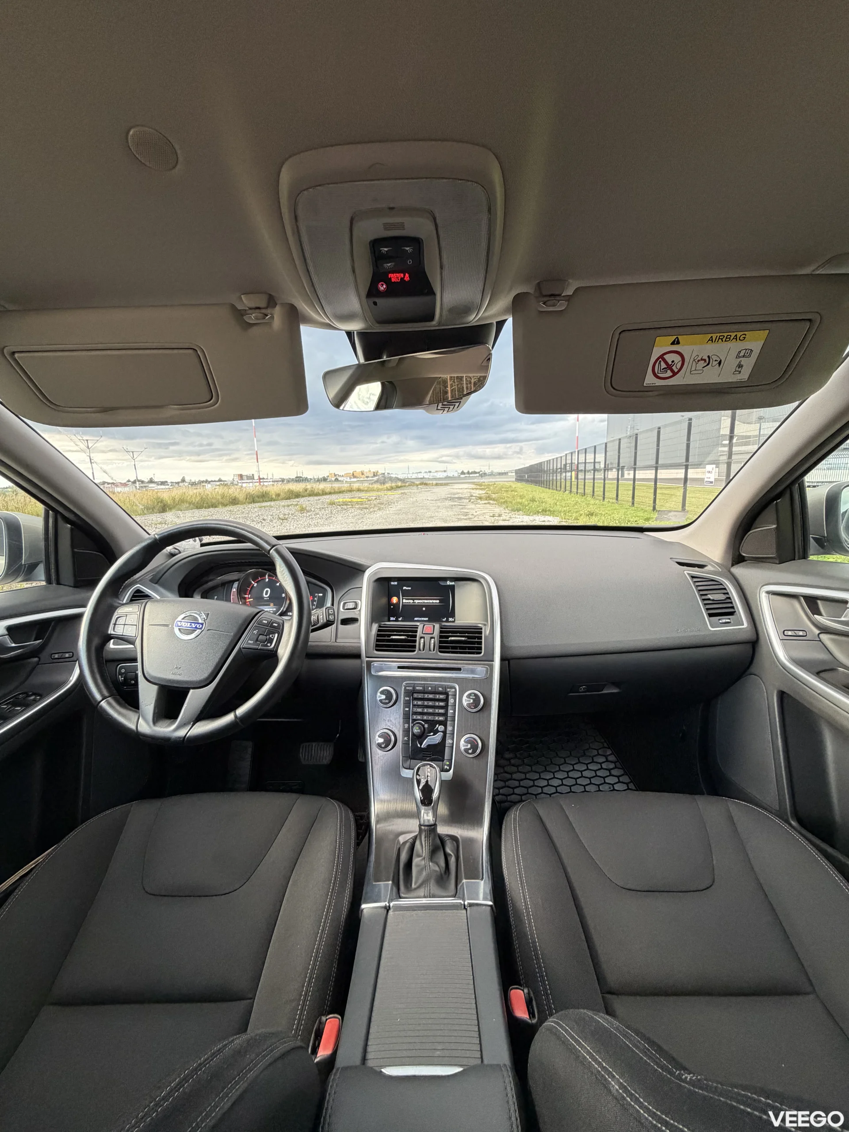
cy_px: 566
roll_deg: +0.8
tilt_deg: -10.4
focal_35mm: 14
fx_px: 458
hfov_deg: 85.7
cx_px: 424
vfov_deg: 102.1
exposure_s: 1/121
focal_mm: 2.22
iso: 320
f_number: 2.2
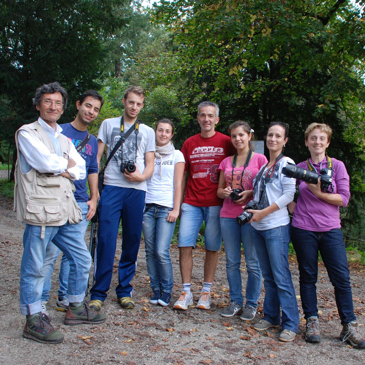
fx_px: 465
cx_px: 232
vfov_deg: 42.8
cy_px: 182
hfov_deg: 42.5
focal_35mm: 39
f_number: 3.8
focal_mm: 20
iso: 100
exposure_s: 1/30
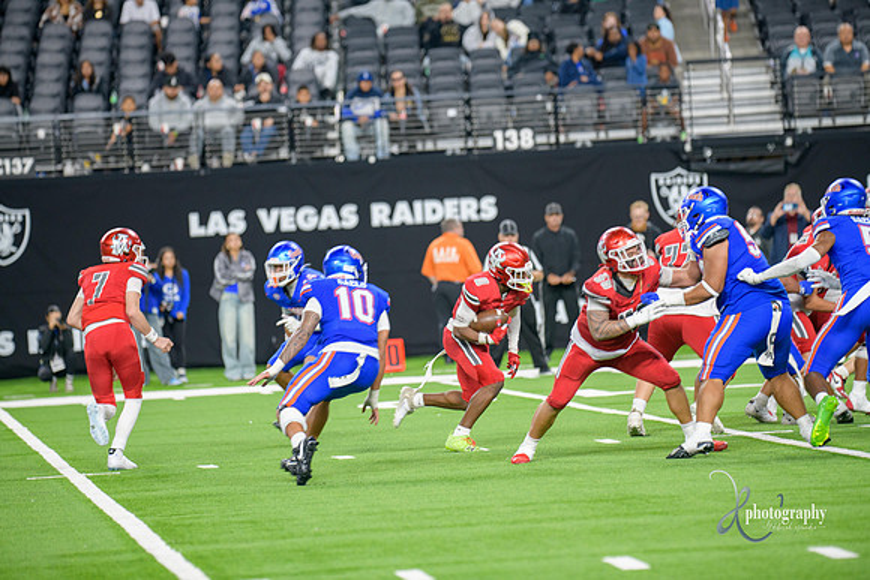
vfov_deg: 6.2
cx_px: 435
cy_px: 290
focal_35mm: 220
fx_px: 5318
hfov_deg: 9.4
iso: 1000
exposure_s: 1/400
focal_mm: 220
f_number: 2.8
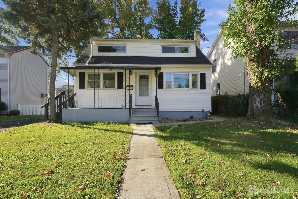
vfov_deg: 70.4
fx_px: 141
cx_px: 149
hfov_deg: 93.3
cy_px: 100
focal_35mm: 17
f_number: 8
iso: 200
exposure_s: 1/100
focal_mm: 17
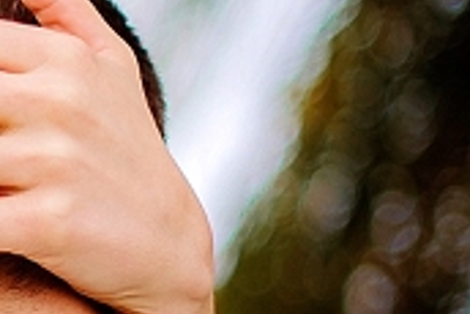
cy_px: 337
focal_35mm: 223
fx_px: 2914
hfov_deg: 8.7
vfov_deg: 6.1
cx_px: -448
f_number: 1.8
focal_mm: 50
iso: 200
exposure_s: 1/1250
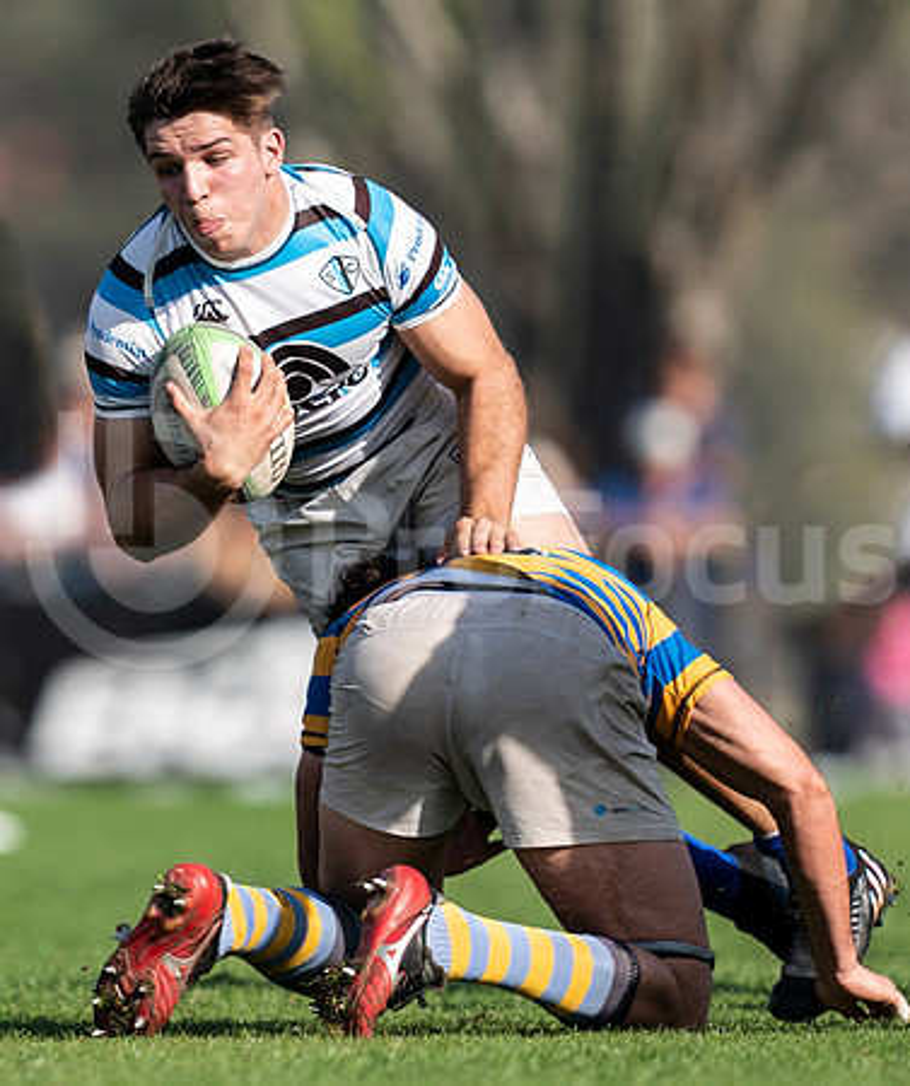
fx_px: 31285
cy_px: 536
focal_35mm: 955
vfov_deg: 2.0
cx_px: 123
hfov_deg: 1.7
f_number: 2.8
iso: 100
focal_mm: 400
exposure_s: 1/1250
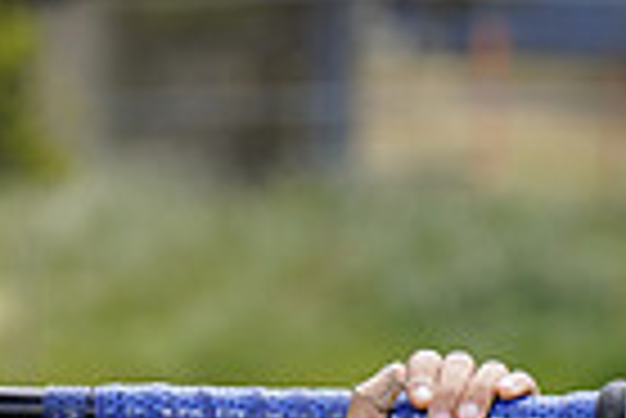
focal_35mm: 583
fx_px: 10148
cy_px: 551
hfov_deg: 3.5
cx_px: -230
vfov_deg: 2.4
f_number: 6.3
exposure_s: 1/250
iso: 100
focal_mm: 140
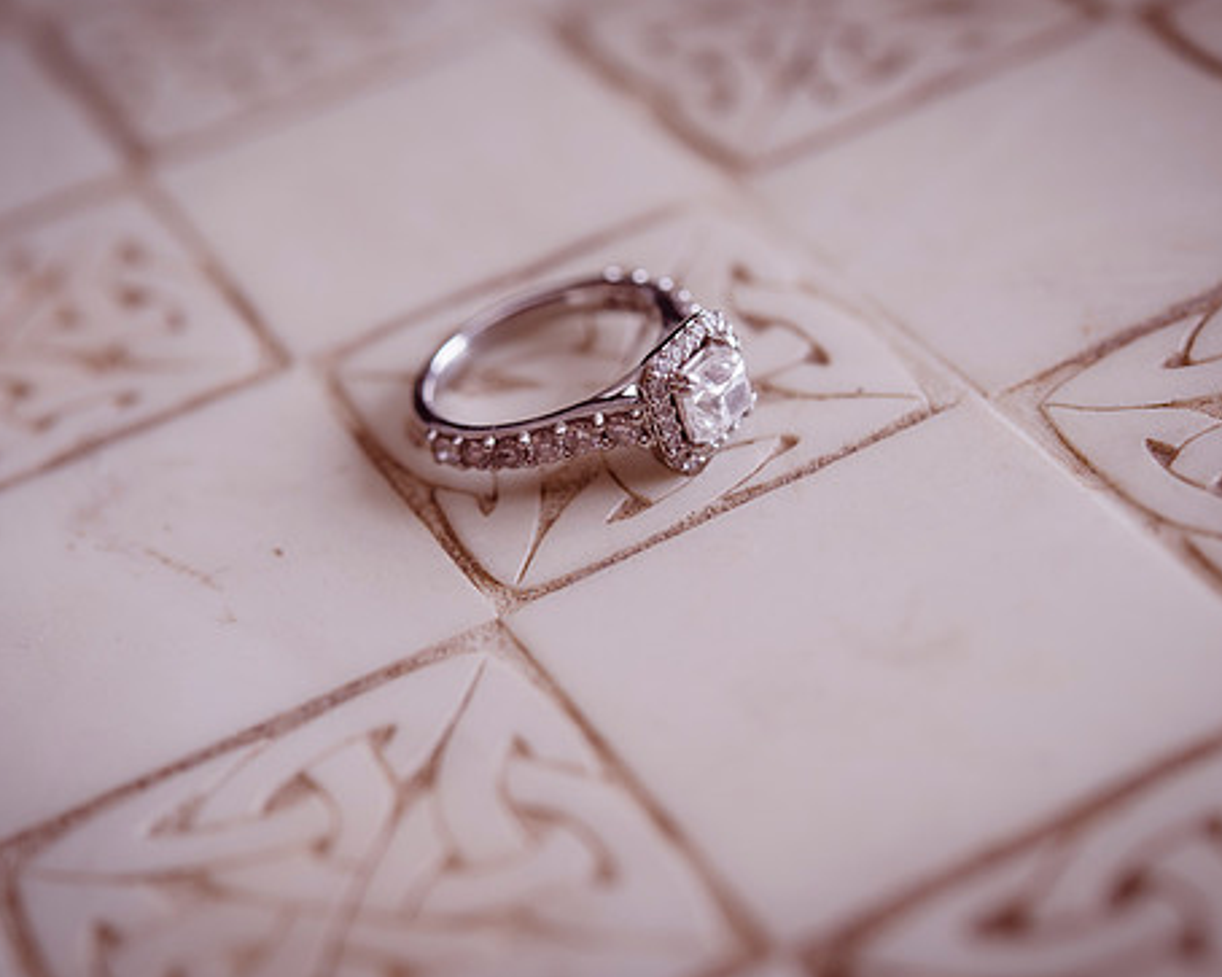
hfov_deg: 26.4
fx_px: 2603
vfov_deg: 21.3
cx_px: 608
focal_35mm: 72
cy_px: 470
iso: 320
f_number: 5.6
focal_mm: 60
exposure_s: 1/100
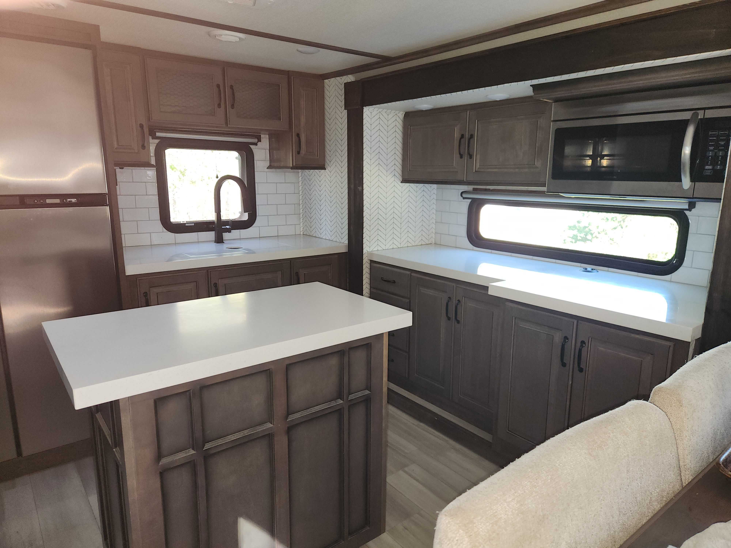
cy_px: 274
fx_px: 486
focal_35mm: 23
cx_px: 366
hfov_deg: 73.9
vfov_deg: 58.9
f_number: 1.8
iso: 100
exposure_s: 1/24
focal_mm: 5.4
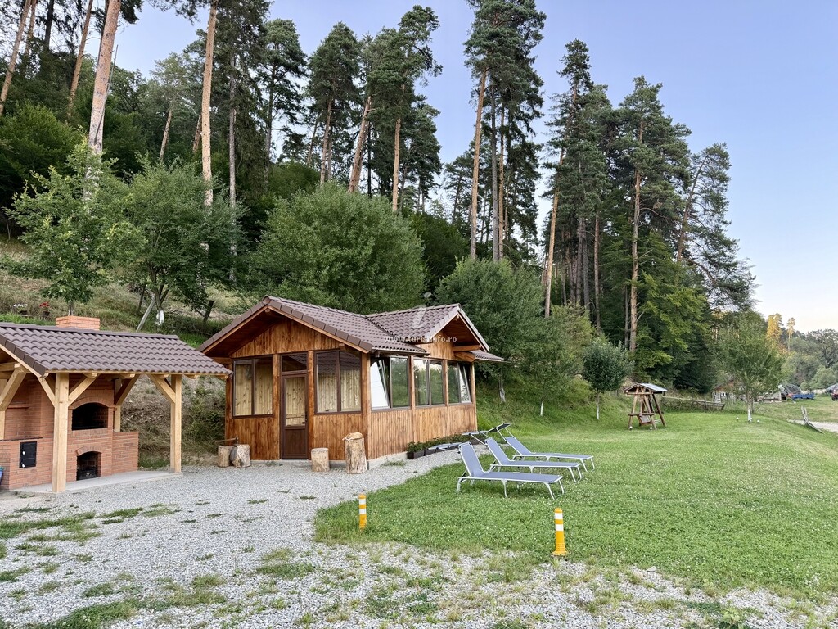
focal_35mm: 24
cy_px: 314
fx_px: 581
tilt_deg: +8.0
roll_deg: +3.0
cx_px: 419
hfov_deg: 71.6
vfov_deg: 56.8
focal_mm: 6.76
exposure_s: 1/288
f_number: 1.78
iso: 80
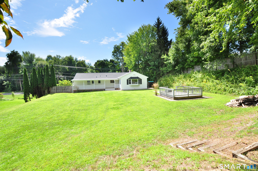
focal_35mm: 15
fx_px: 107
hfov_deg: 100.5
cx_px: 129
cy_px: 86
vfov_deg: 77.2
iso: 250
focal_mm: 10
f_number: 9
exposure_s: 1/125
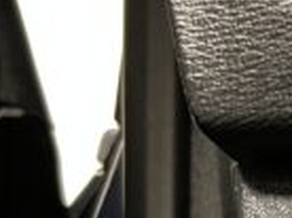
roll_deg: +0.1
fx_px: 1272
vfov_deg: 8.8
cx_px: 664
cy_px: 531
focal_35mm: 151
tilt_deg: -6.6
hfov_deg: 11.3
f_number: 1.5
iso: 640
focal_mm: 5.7
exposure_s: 1/25
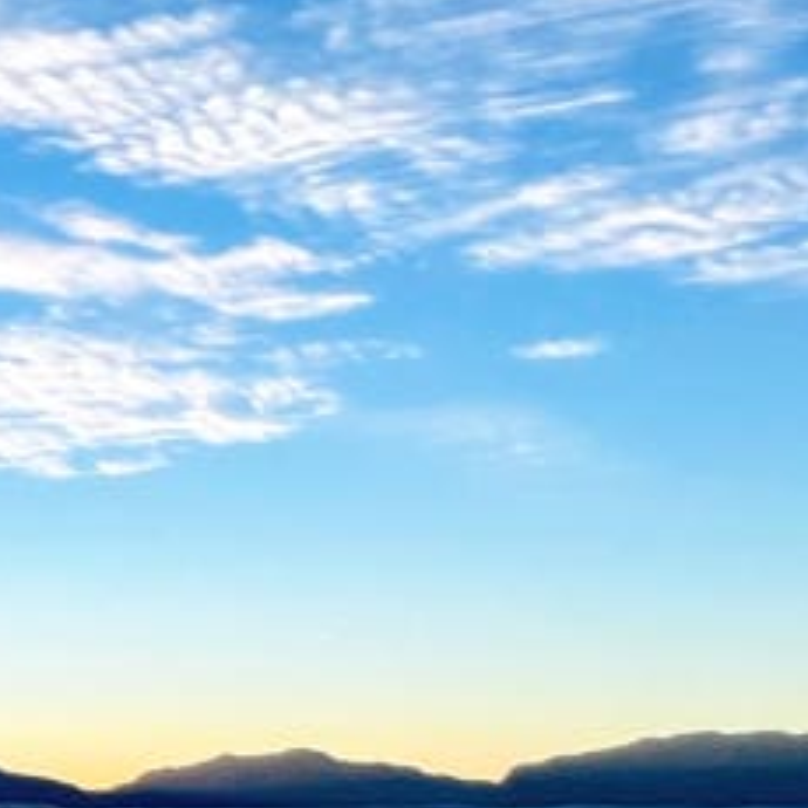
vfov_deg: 27.2
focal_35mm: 60
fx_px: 1584
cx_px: -552
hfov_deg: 21.4
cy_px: 787
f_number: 1.8
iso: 32
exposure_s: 1/1193
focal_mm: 1.57
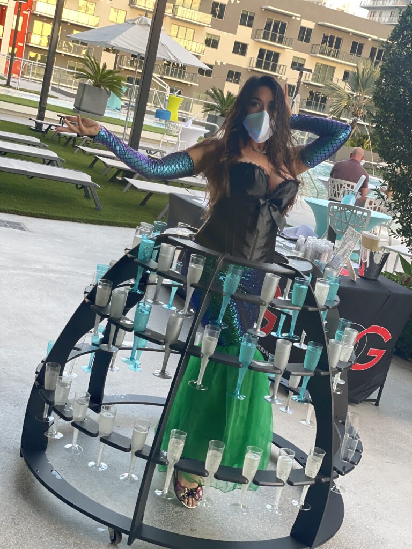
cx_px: 206
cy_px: 274
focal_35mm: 52
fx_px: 825
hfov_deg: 28.0
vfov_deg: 36.8
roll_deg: -13.3
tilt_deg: -11.6
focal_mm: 6
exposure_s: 1/122
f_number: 2
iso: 100
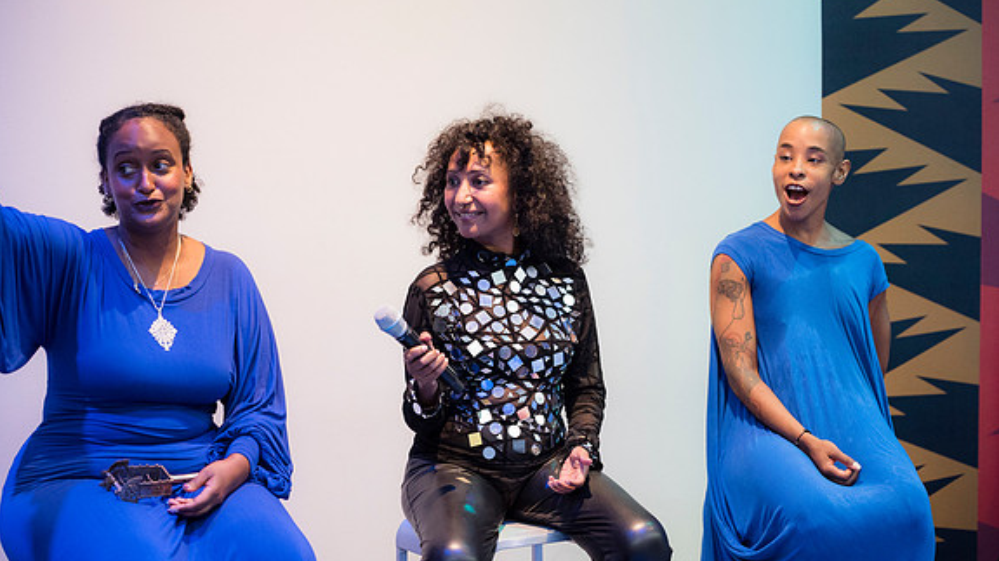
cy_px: 258
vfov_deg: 16.3
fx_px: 1960
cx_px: 497
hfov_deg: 28.6
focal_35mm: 74
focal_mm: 70
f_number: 2.8
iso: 1400
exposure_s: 1/125
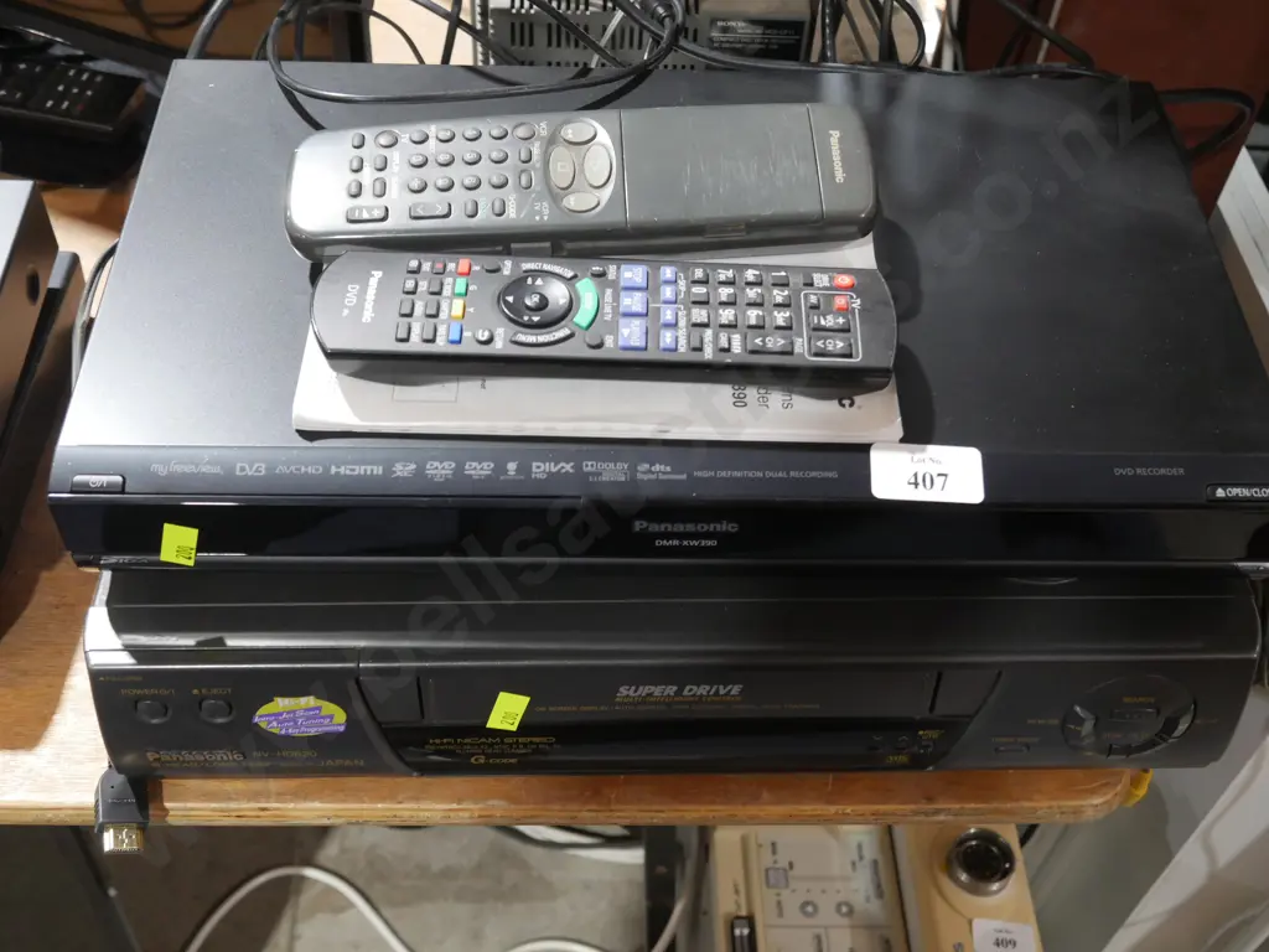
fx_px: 1466
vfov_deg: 36.0
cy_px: 476
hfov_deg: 46.8
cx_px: 634
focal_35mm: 40
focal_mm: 20
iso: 1600
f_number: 4.4
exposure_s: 1/60
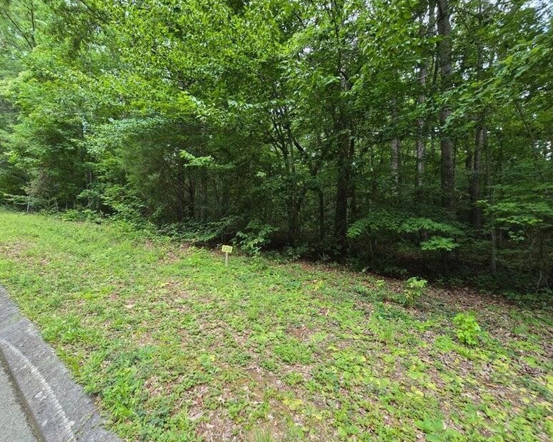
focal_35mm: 14
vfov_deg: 88.0
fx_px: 229
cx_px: 271
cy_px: 222
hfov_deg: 100.7
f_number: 2.2
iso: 100
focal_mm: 2.2
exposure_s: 1/60
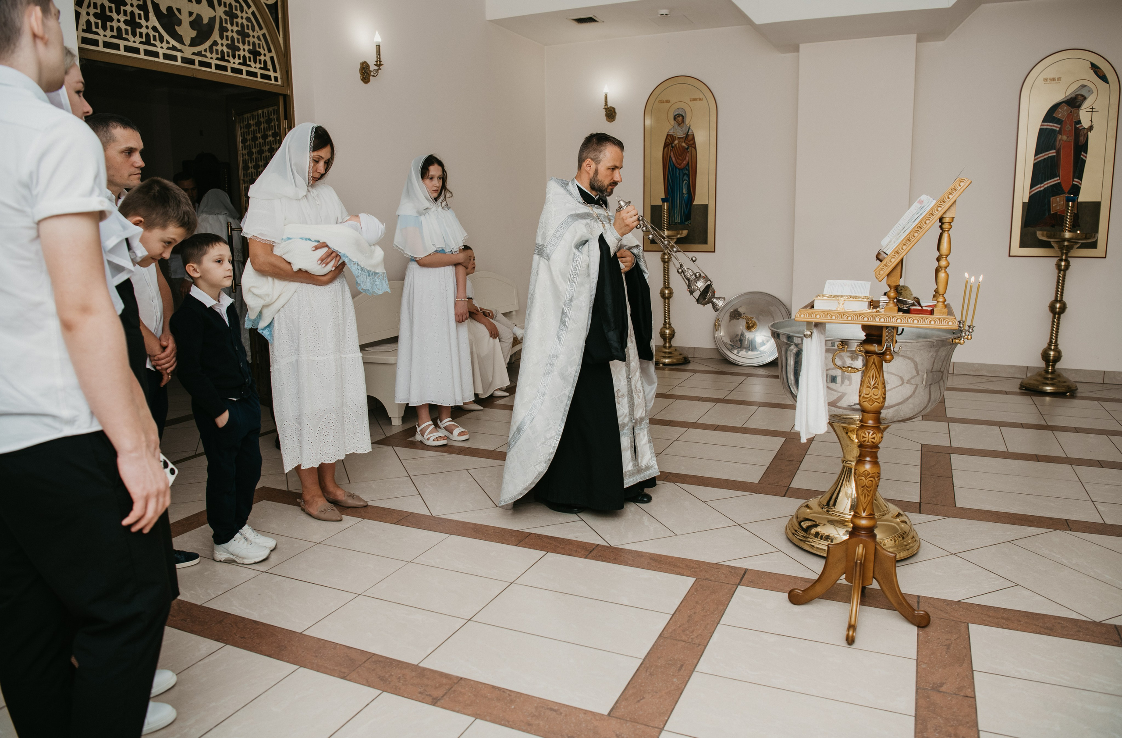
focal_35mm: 25
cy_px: 374
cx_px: 566
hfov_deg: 72.7
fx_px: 762
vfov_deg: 51.6
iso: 200
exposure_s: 1/160
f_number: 4
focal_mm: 24
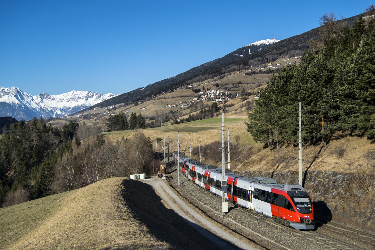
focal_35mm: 45
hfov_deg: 43.6
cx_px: 188
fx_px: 469
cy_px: 125
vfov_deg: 29.9
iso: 160
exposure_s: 1/800
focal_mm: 30
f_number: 7.1
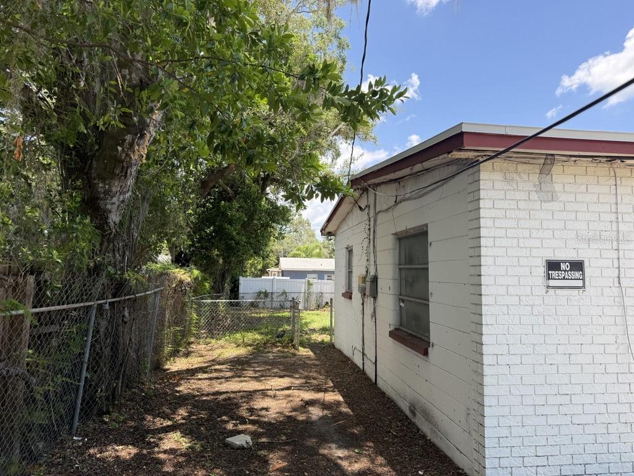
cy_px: 238
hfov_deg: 71.6
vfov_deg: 56.8
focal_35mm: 24
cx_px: 317
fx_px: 440
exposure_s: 1/888
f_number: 1.78
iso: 80
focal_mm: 6.76
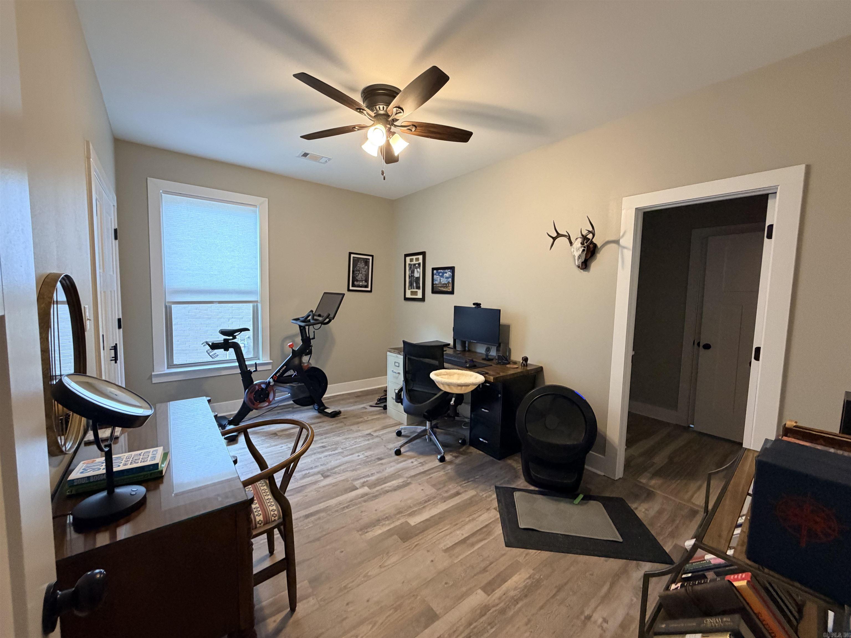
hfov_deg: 102.1
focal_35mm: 14
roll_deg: -1.2
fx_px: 344
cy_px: 319
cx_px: 426
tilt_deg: -4.4
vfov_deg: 85.7
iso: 250
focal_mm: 2.22
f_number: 2.2
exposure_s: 1/60
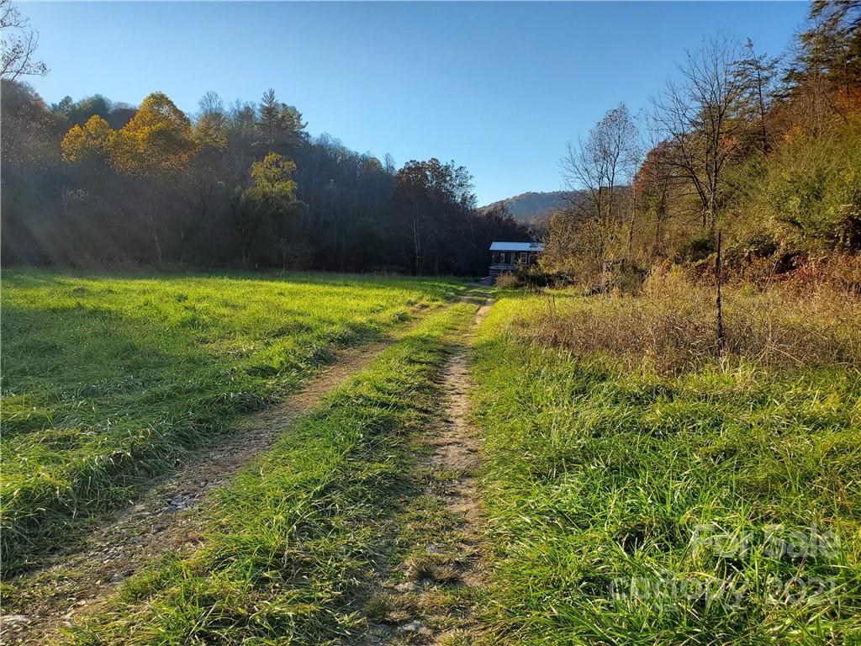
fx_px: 647
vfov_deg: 53.1
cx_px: 430
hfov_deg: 67.3
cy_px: 323
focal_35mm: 26
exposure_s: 1/1002
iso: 50
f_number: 2.4
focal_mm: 4.3
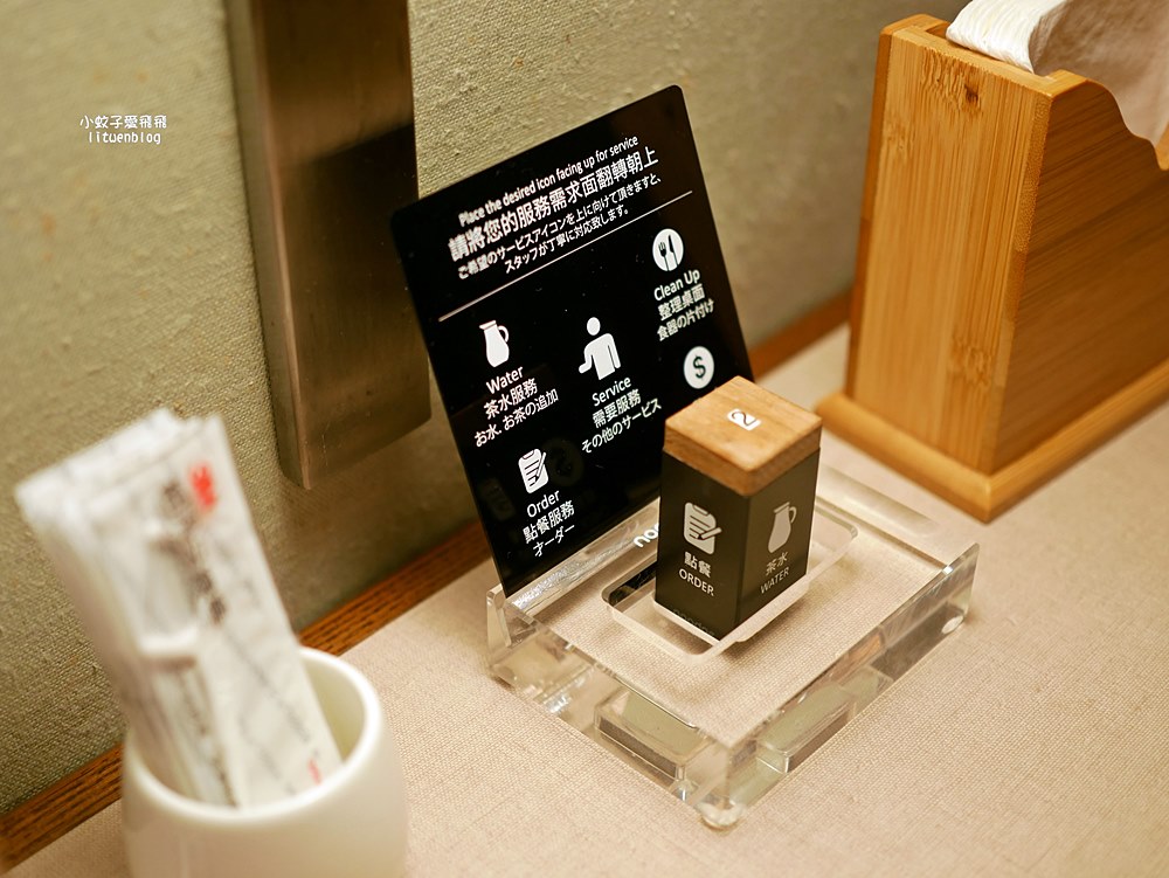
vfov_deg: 29.1
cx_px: 584
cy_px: 439
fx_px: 1689
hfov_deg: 38.2
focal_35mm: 50
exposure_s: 1/60
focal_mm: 25
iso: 320
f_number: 1.8
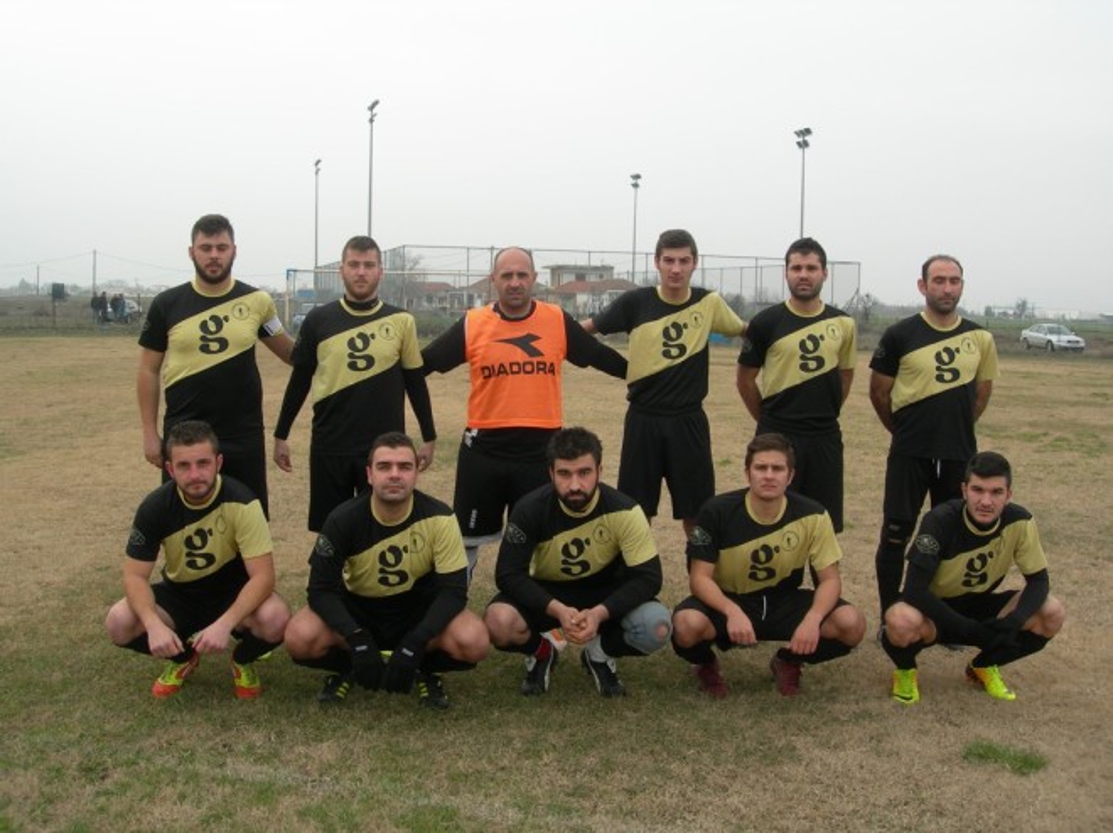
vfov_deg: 37.7
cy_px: 416
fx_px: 1221
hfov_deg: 49.0
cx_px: 556
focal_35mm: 38
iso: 50
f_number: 4.8
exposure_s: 1/134
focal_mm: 7.8
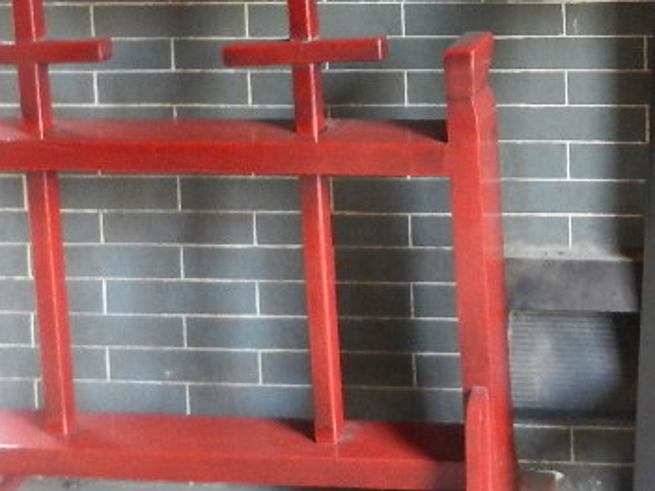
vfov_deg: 18.2
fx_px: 1381
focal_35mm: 73
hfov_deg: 25.0
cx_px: 707
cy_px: -213
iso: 400
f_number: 3.5
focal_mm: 4.5
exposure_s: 1/6
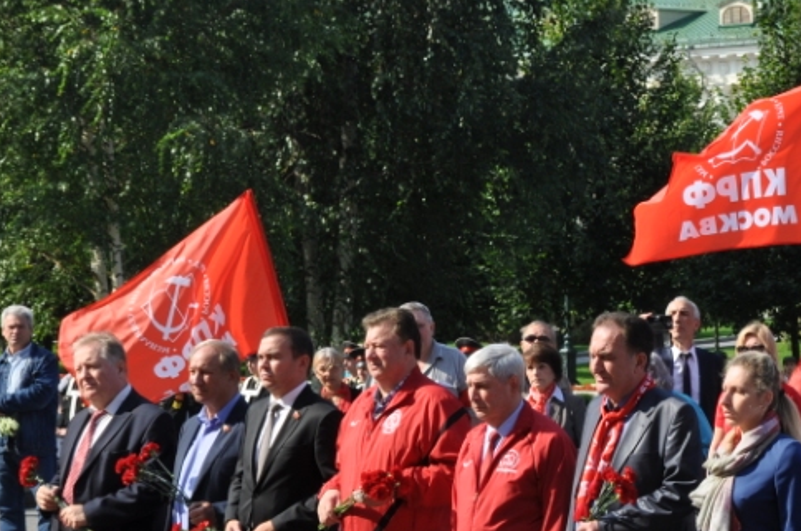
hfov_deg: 12.3
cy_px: 377
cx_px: 814
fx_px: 3665
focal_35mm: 165
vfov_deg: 8.3
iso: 200
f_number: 13
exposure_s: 1/160
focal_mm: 52
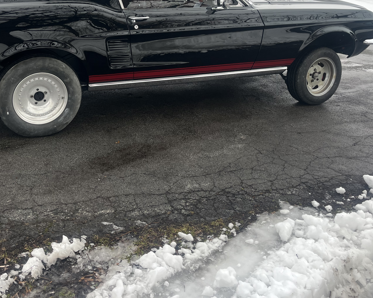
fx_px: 442
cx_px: 122
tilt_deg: -18.8
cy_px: 92
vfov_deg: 36.8
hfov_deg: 45.1
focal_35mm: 40
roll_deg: -2.8
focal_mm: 5.1
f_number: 1.6
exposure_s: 1/122
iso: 64
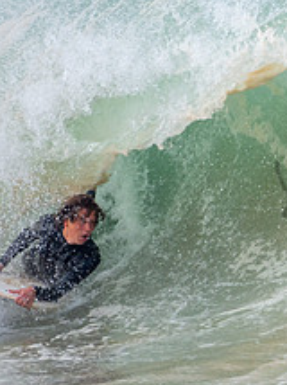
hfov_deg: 0.8
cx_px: 459
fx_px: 21688
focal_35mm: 1958
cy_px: 174
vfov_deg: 1.0
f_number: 5.6
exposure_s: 1/1000
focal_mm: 500
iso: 220
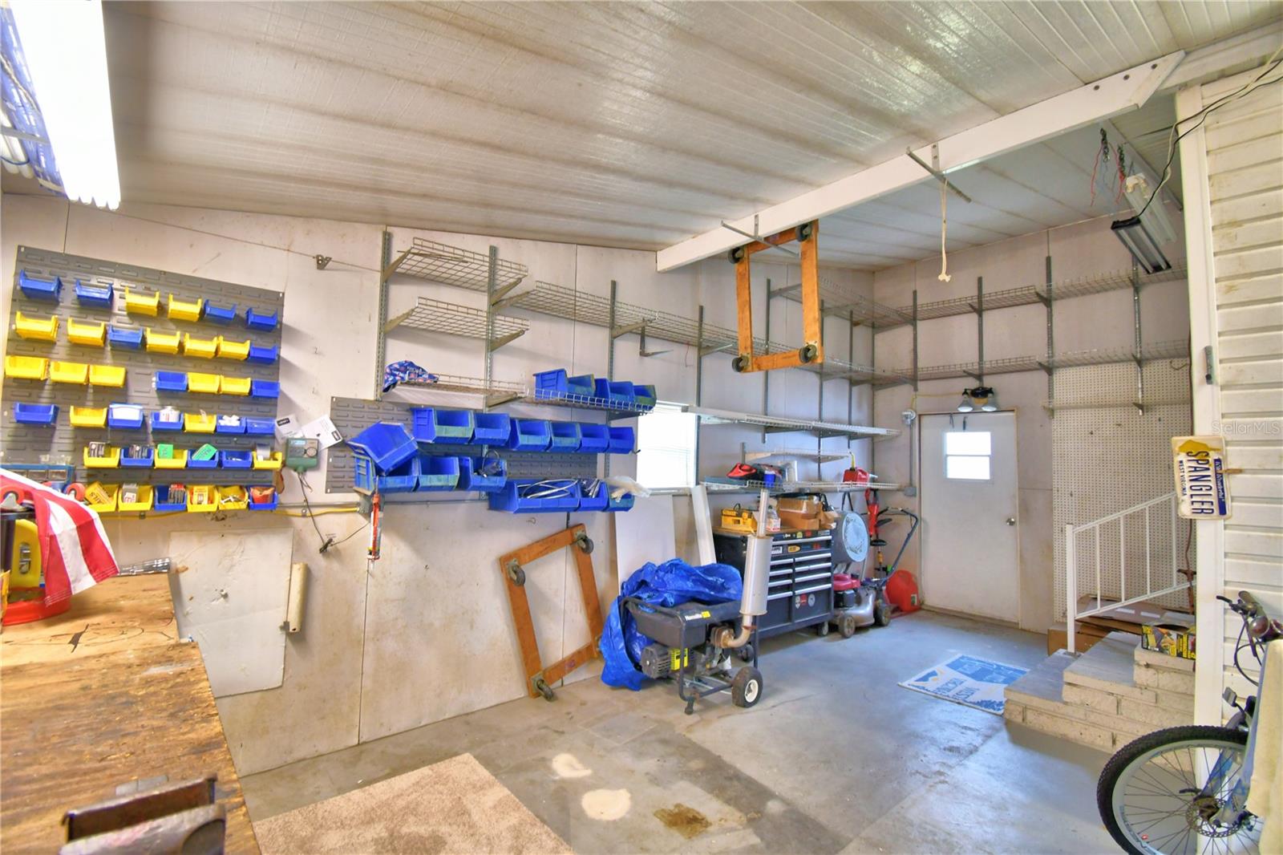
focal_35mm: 15
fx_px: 534
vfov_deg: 77.3
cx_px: 642
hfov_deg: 100.4
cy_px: 428
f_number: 4.5
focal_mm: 10
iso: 560
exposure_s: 1/30
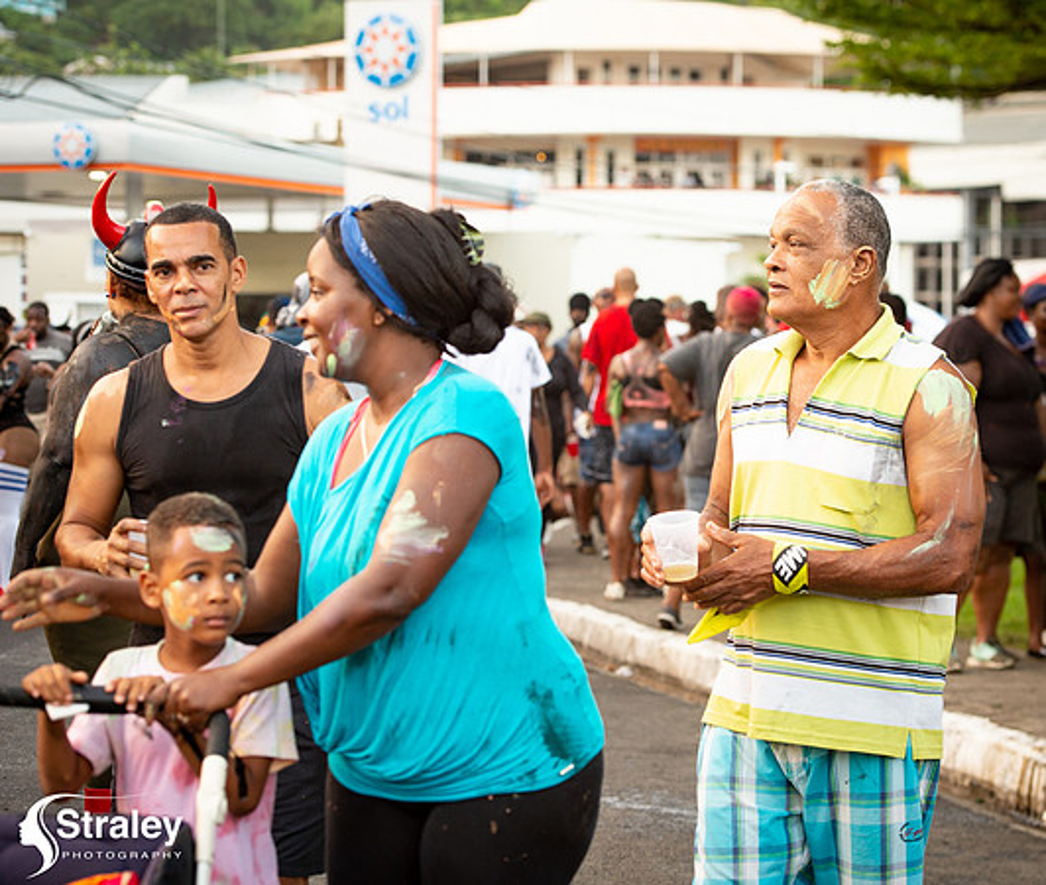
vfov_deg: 13.6
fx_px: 3710
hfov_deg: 16.0
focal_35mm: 117
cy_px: 391
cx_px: 643
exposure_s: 1/200
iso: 500
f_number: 5
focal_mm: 90
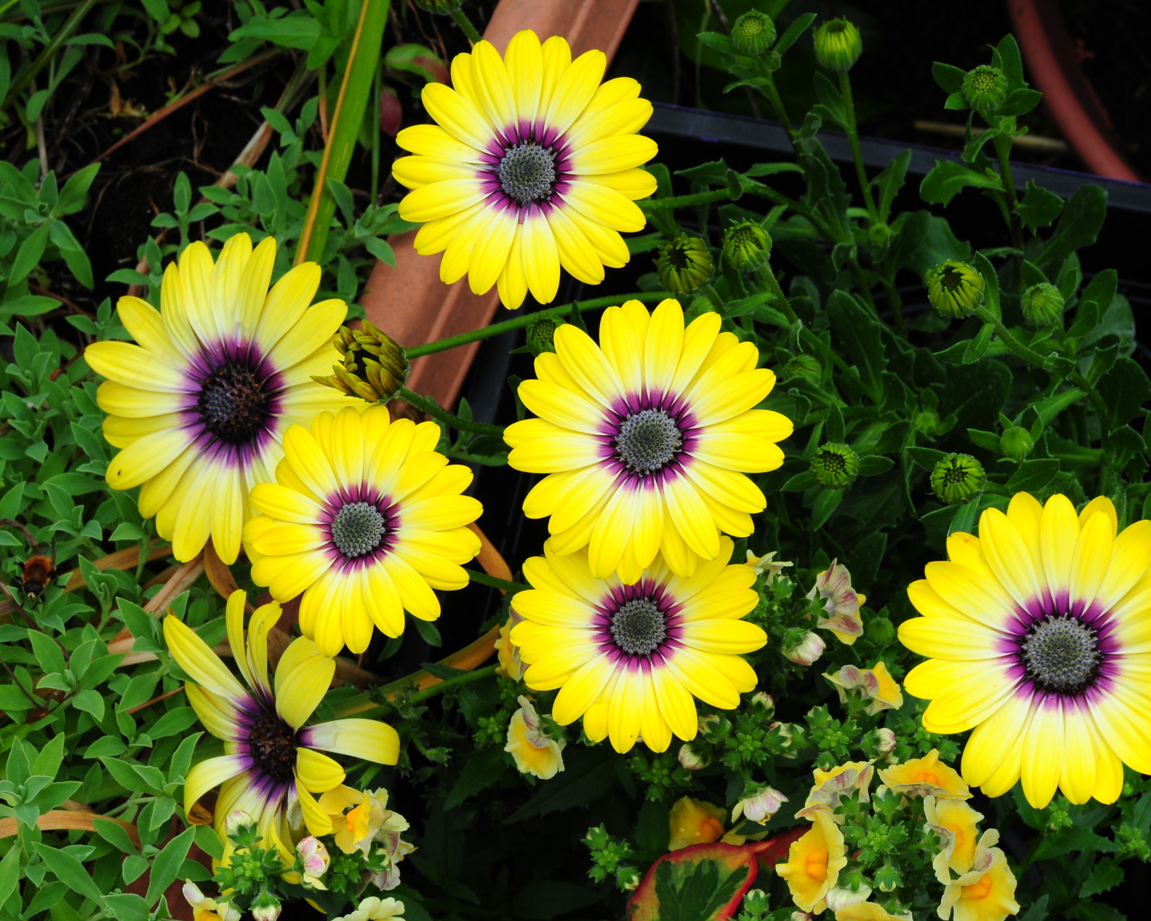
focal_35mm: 113
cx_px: 624
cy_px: 460
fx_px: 3849
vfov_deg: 13.6
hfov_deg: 17.0
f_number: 25
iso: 800
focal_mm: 100
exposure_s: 1/160
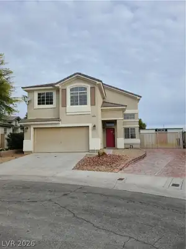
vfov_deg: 67.3
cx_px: 93
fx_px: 186
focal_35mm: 26
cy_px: 124
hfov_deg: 53.1
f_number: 1.8
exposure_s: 1/1770
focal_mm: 5.4
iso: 40
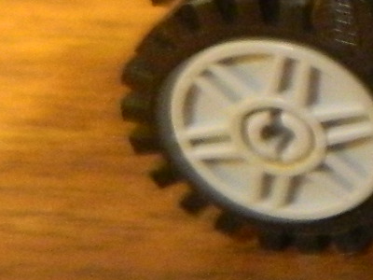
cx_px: 925
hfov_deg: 12.0
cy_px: -209
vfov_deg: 10.9
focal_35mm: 128
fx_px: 1379
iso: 400
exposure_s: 1/8
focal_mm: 4.5
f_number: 3.1
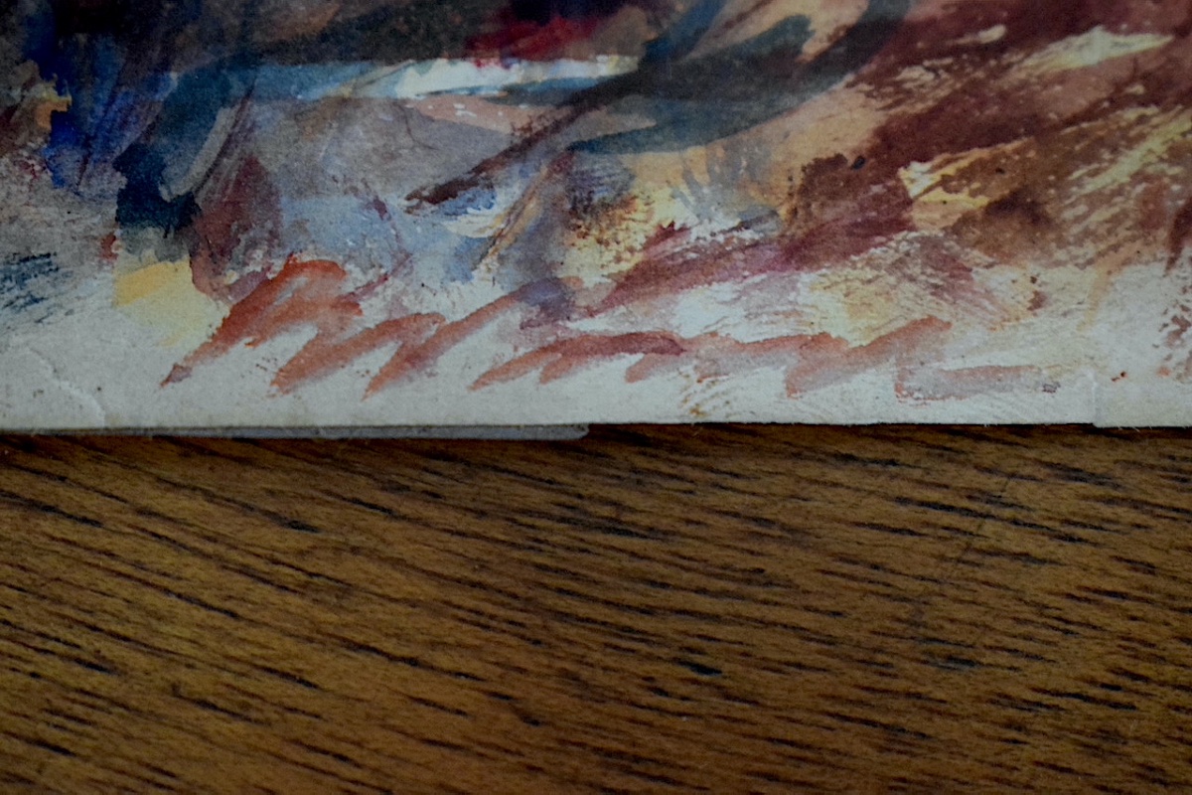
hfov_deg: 24.6
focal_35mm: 82
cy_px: 398
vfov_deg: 16.6
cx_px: 596
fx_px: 2731
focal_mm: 55
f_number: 5.6
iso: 3600
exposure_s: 1/60
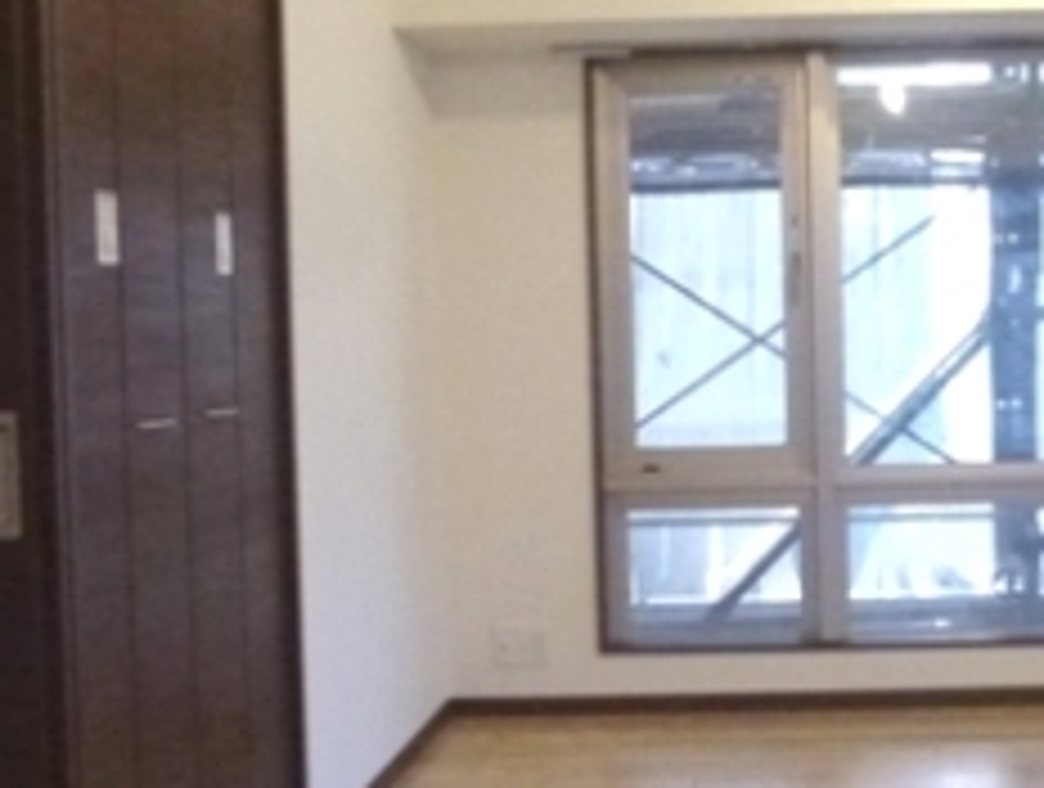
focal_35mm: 59
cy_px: 362
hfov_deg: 32.0
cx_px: 799
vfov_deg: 24.9
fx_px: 1783
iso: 800
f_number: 2.5
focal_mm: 4.3
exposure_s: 1/60
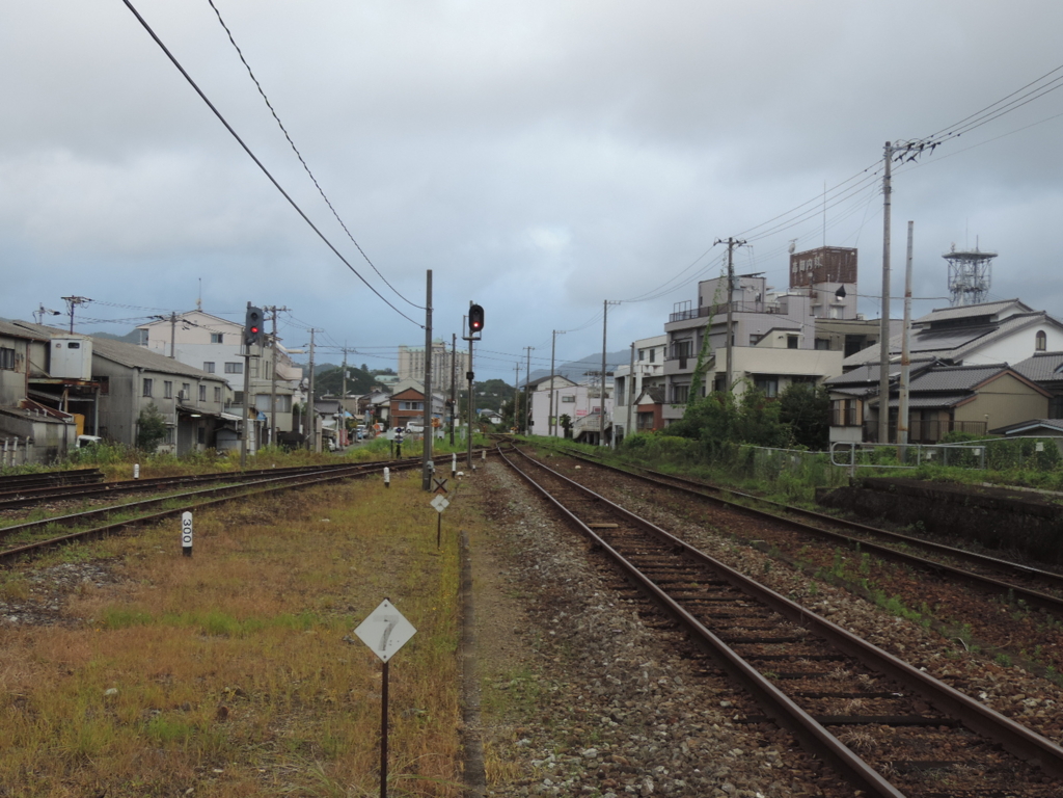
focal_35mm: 47
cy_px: 399
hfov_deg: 40.4
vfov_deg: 30.9
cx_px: 532
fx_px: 1443
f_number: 3.5
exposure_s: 1/80
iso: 80
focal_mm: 8.3
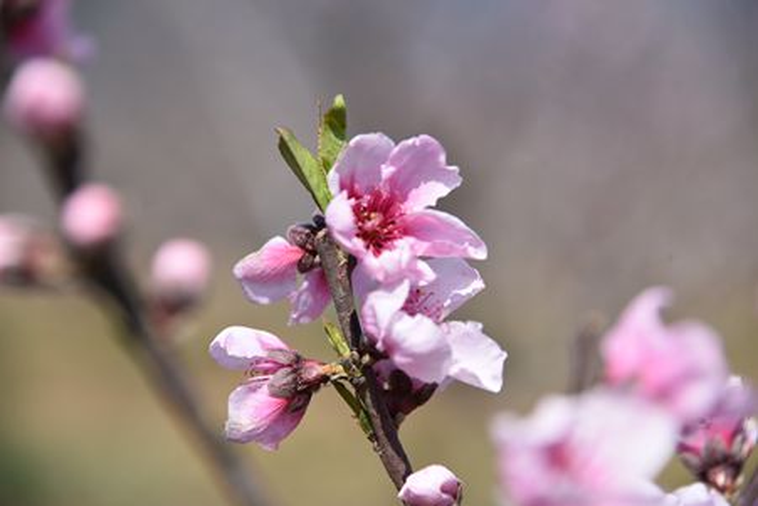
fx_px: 6318
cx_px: 379
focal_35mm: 300
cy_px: 253
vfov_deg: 4.6
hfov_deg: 6.9
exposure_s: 1/640
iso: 200
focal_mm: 300
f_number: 8
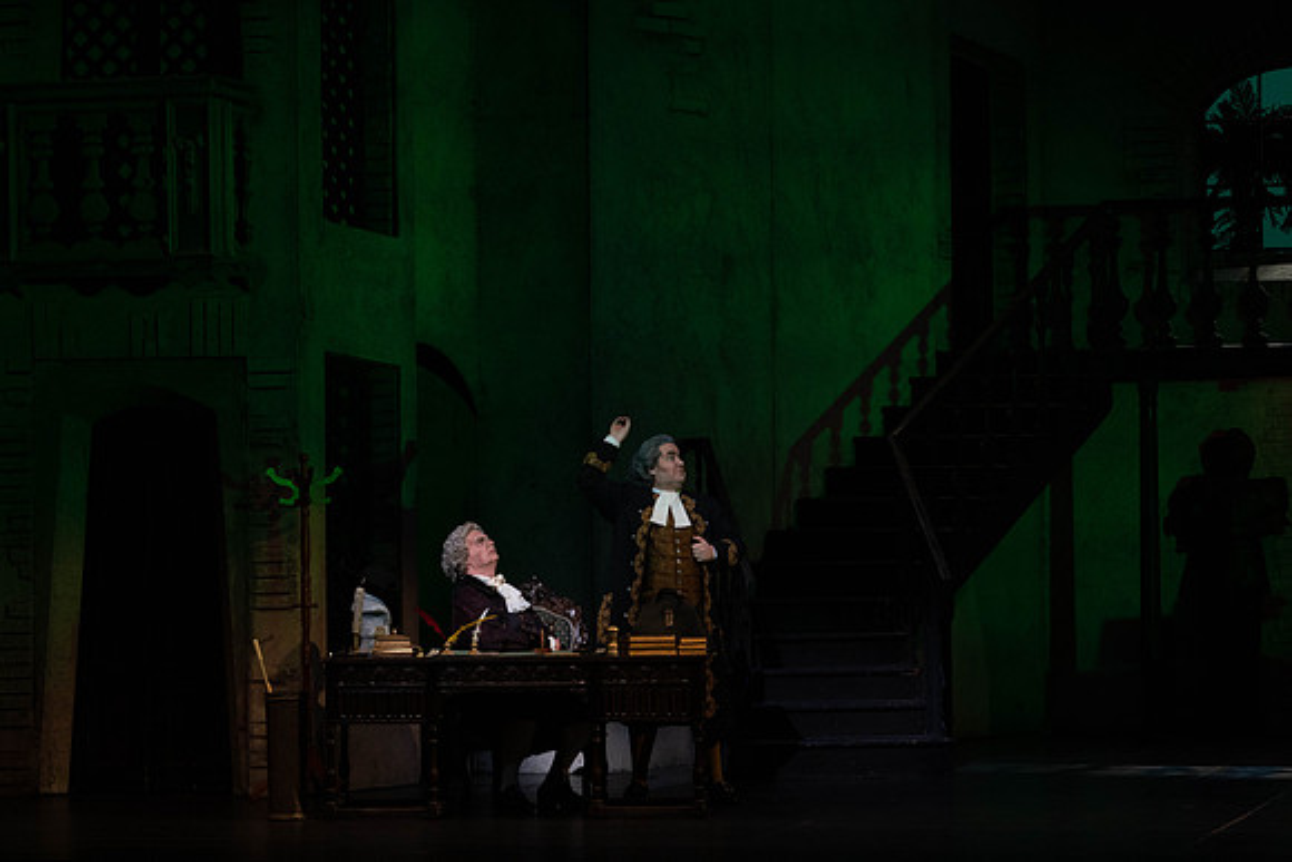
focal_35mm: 116
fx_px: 4164
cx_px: 646
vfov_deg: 11.8
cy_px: 431
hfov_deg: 17.6
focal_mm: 116
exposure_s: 1/250
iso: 3200
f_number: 9
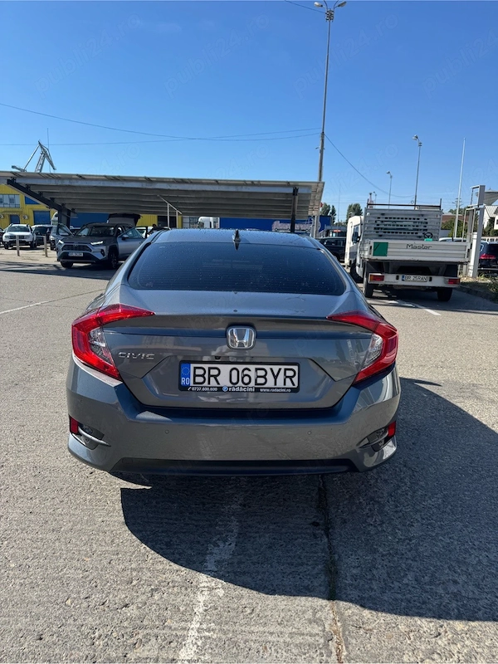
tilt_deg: -11.4
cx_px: 249
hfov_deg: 56.8
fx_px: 460
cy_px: 332
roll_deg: -2.4
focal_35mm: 24
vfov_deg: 71.6
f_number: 1.78
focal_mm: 6.76
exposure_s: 1/3597
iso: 80
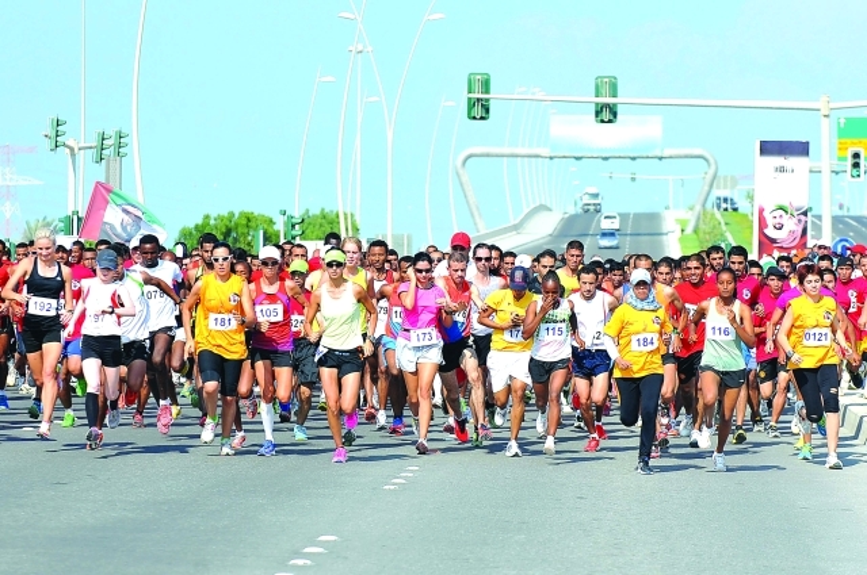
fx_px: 3007
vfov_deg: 10.9
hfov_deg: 16.4
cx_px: 434
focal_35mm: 125
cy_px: 288
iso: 400
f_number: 5.6
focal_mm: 125
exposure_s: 1/2500
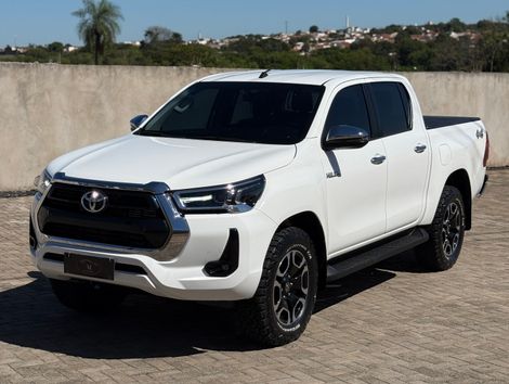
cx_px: 254
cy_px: 192
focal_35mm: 48
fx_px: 707
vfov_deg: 30.3
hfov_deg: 39.6
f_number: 1.78
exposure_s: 1/13333
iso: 50
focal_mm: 6.76
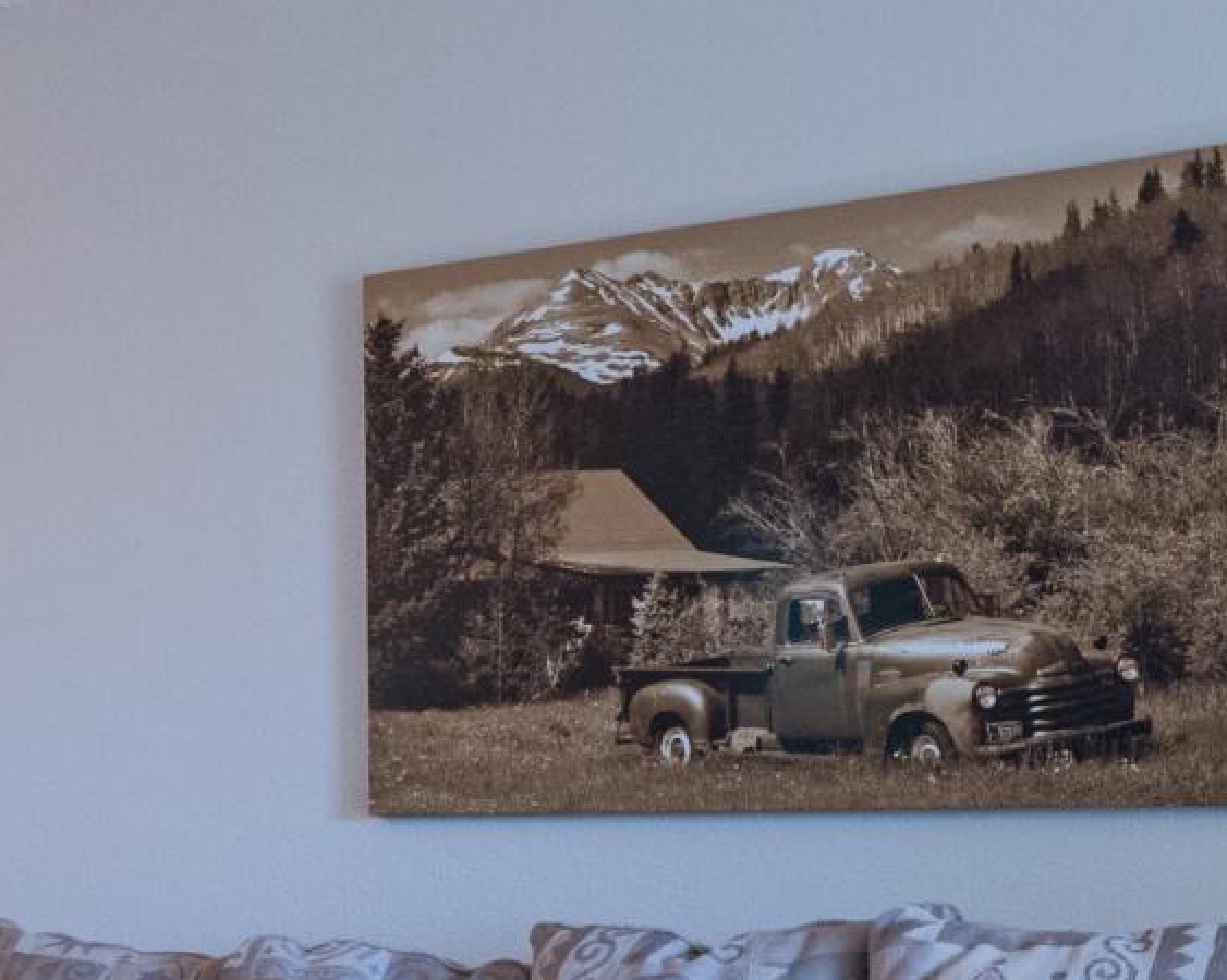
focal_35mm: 71
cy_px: 793
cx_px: -262
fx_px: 2577
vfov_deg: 21.3
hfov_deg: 24.2
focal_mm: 14
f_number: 8
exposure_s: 1/40
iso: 640
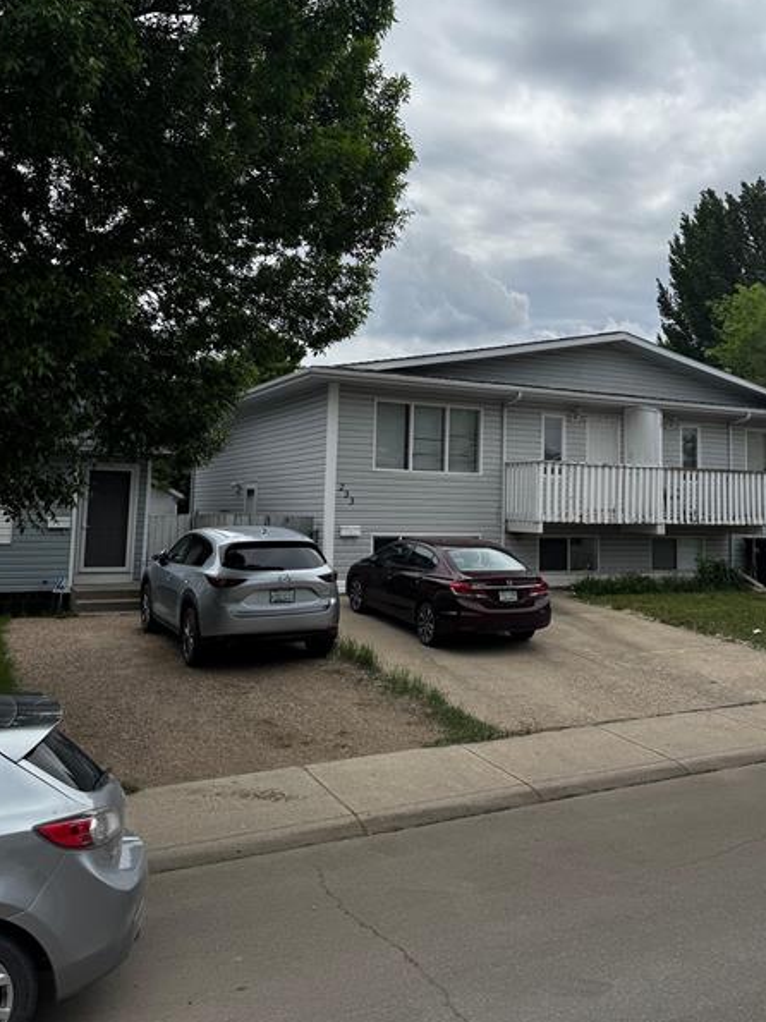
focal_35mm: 31
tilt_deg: +5.6
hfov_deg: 45.1
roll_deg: +0.9
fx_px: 915
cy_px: 429
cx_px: 477
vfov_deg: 58.1
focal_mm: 6.76
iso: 80
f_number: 1.78
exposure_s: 1/4049
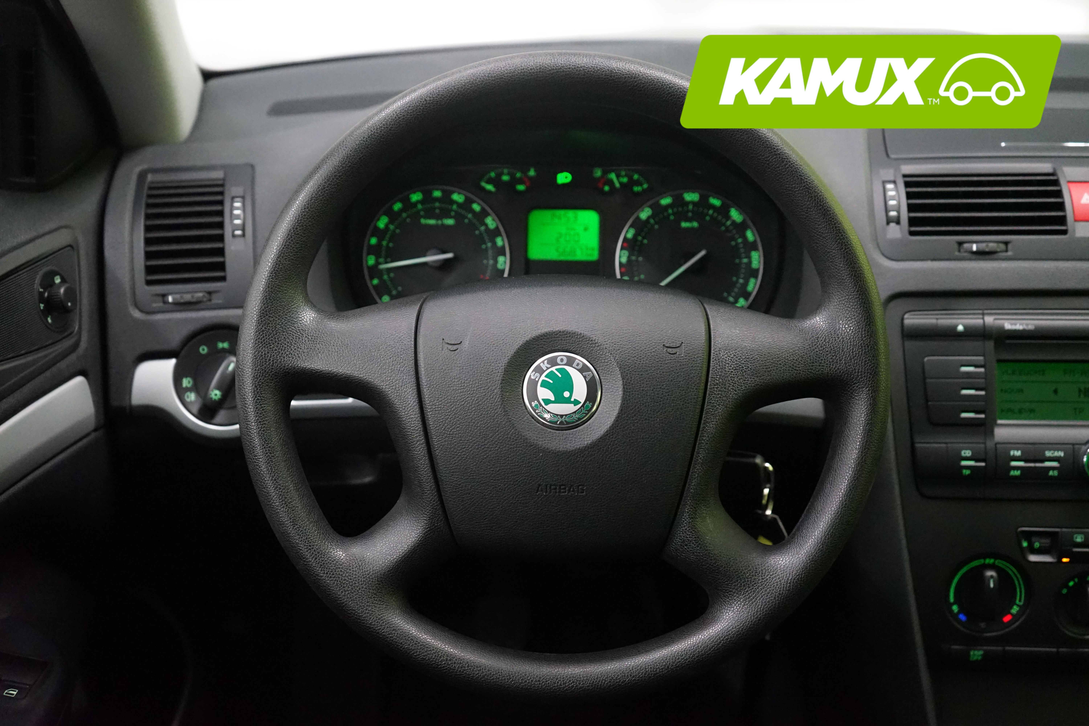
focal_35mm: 41
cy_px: 363
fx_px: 1240
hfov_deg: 47.4
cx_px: 544
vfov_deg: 32.6
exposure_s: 1/50
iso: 6400
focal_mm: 41
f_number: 4.5
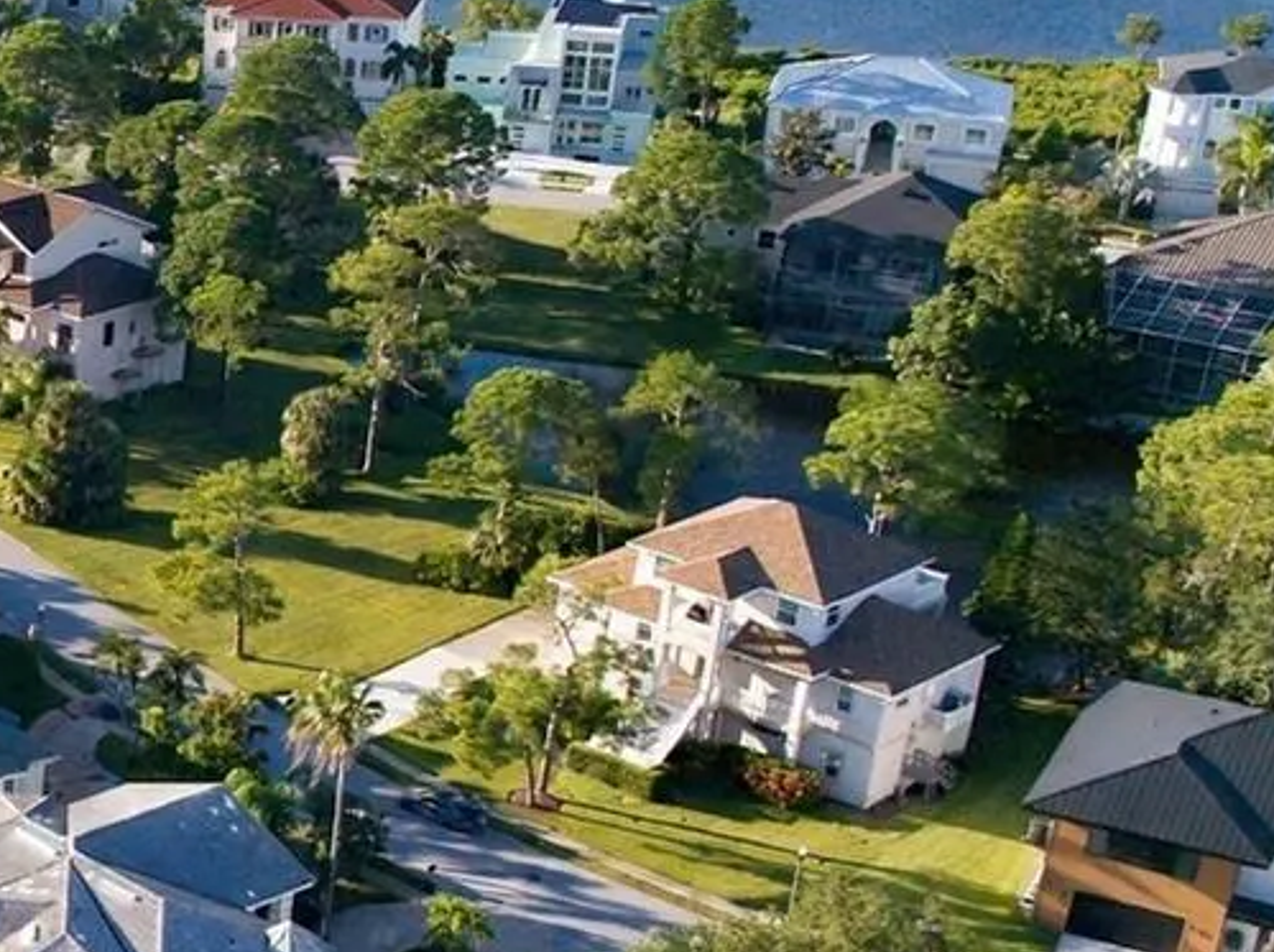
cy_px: 683
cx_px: -559
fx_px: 2830
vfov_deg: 19.0
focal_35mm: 77
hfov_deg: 21.8
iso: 290
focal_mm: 12.3
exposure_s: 1/2500
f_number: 2.8
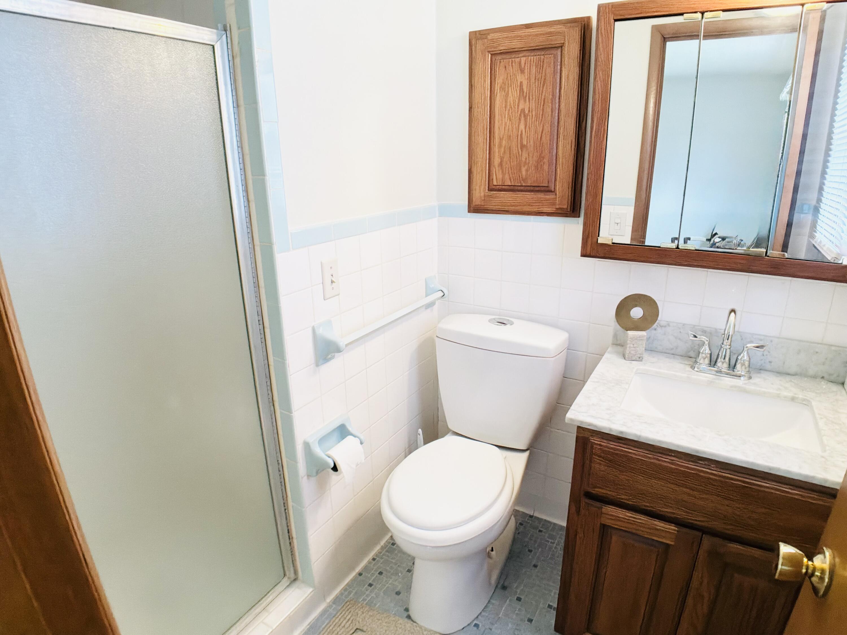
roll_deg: +0.7
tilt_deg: -18.3
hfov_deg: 63.4
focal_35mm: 28
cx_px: 424
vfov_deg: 49.7
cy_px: 318
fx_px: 685
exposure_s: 1/60
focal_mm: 3
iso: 125
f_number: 1.8
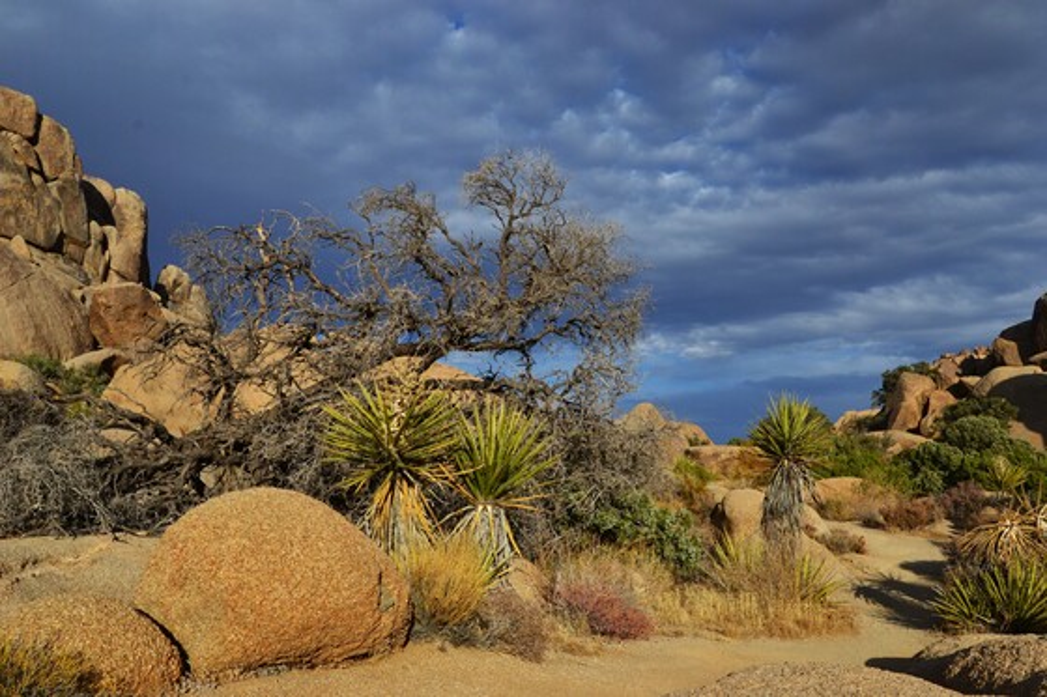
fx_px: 872
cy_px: 348
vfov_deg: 43.6
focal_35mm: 30
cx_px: 524
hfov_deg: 61.9
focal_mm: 20
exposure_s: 1/500
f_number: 11
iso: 360
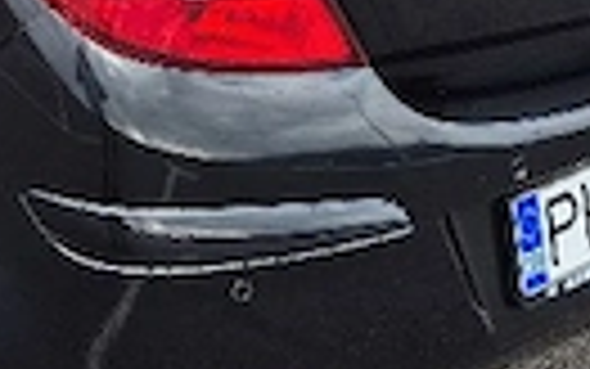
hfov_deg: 18.1
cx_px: 0
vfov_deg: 11.5
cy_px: -63
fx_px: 1802
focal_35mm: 112
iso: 25
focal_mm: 5.4
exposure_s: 1/476
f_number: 1.8
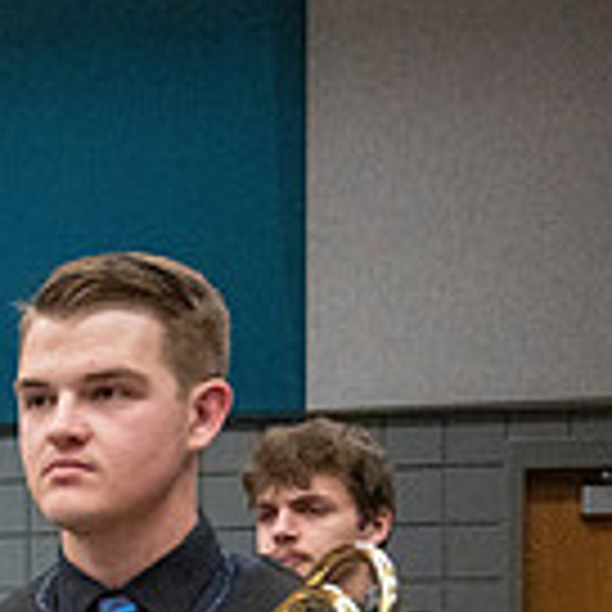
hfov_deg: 16.7
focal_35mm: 87
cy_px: 700
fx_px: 1740
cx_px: -472
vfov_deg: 19.0
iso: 10000
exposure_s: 1/500
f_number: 4
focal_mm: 24
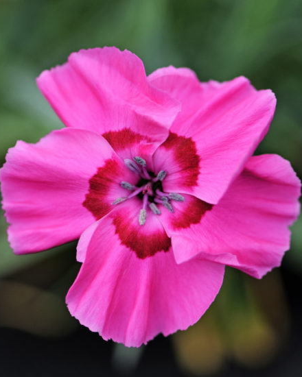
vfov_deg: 10.0
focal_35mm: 194
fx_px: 2163
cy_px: 192
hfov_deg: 8.0
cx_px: 146
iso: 400
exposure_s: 1/2000
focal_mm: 105
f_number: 3.5
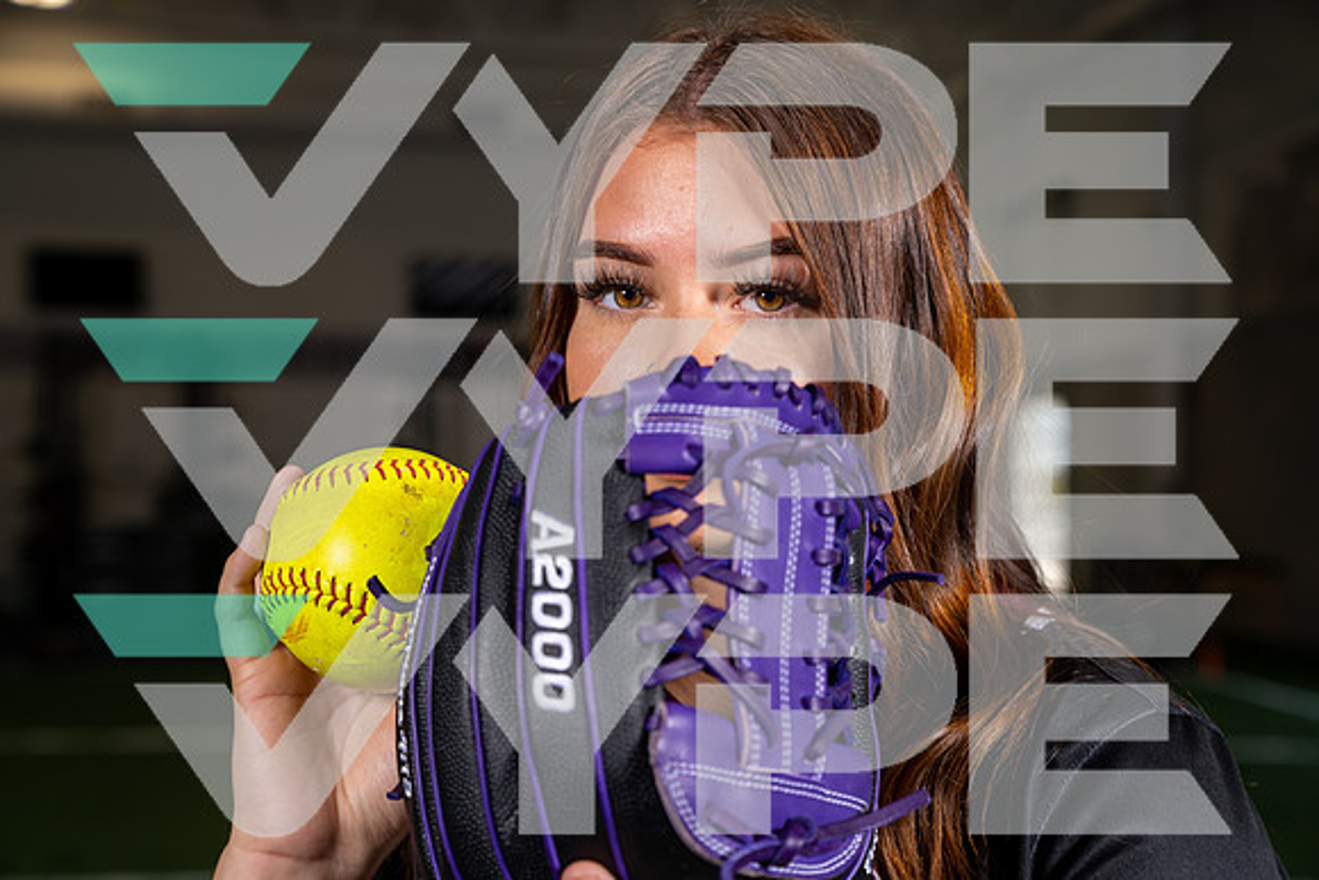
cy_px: 440
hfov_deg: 29.6
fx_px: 2492
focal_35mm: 68
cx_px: 660
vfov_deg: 20.0
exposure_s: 1/200
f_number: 5.6
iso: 200
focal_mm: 68
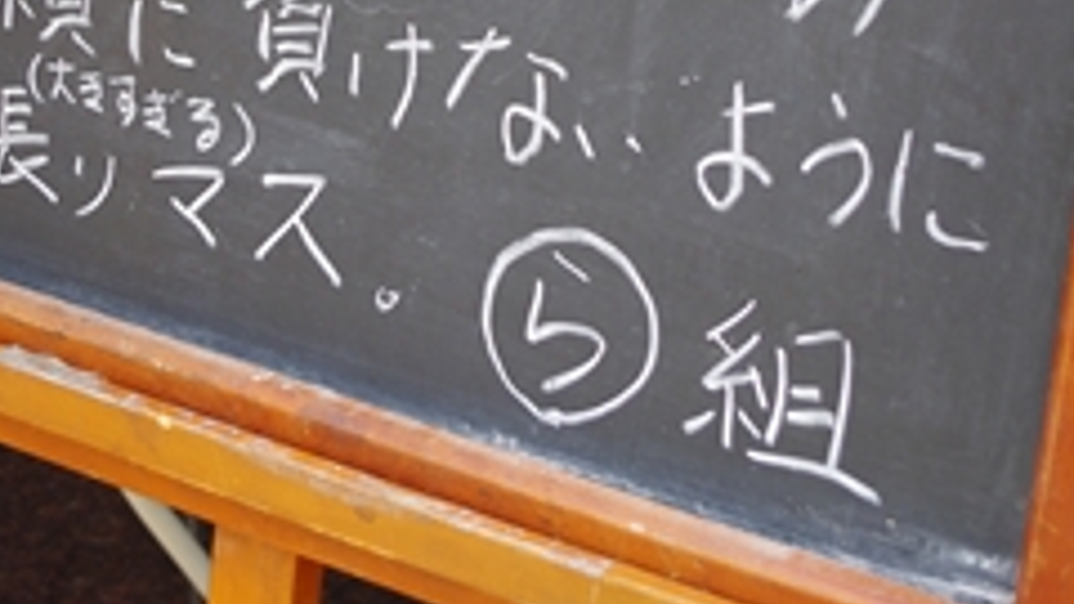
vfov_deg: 13.1
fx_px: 2575
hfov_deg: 23.6
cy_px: -98
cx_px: 490
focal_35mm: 90
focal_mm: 28.13
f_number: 4
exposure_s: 1/80
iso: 100
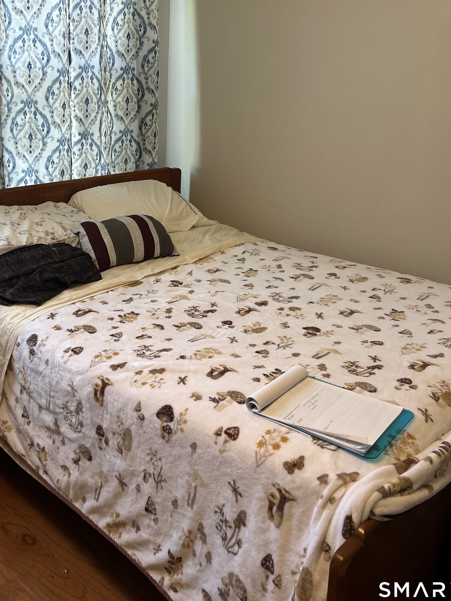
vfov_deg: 51.7
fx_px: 608
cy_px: 201
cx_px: 198
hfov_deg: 40.6
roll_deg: -3.0
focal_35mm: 35
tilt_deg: -13.0
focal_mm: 5.7
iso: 160
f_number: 1.5
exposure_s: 1/60
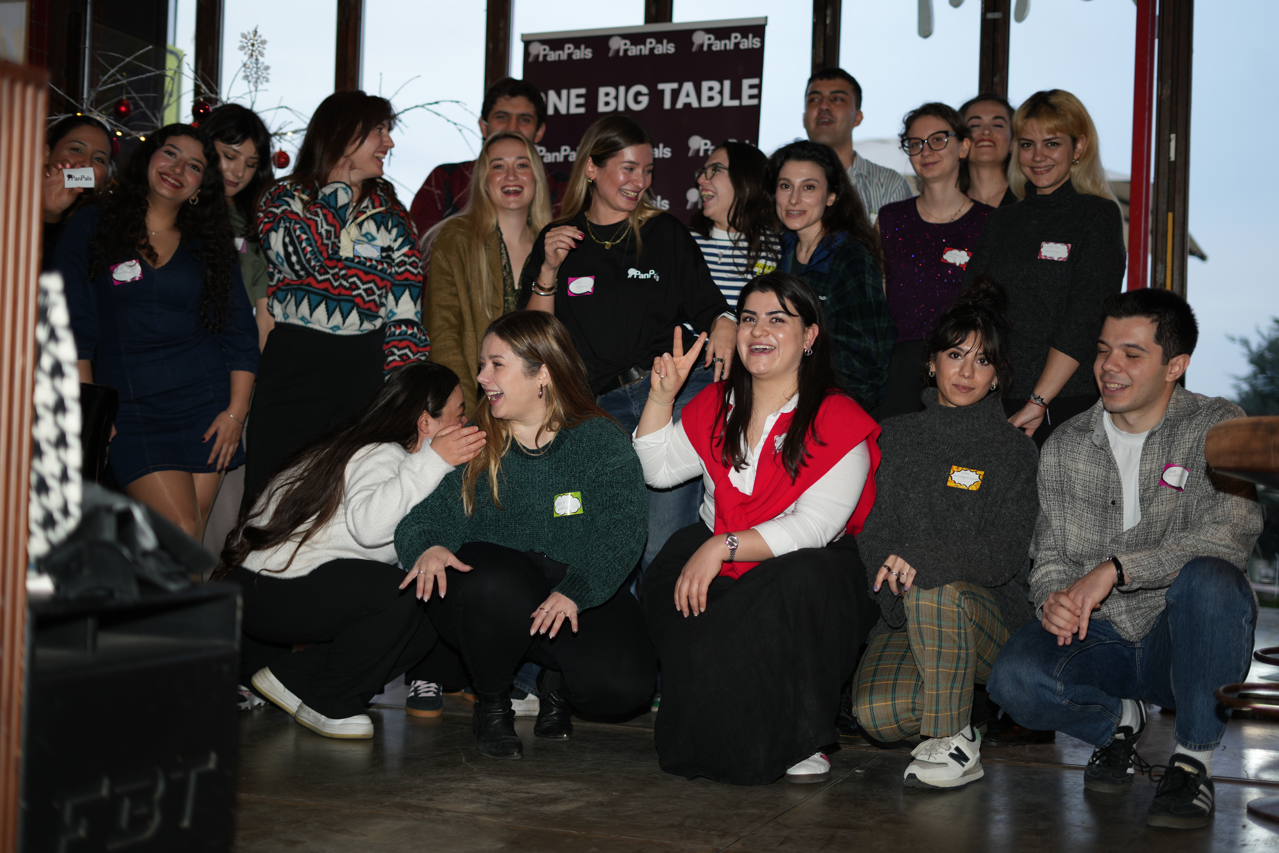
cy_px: 426
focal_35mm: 50
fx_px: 1776
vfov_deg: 27.0
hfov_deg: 39.6
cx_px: 640
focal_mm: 50
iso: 100
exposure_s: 1/125
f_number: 1.8
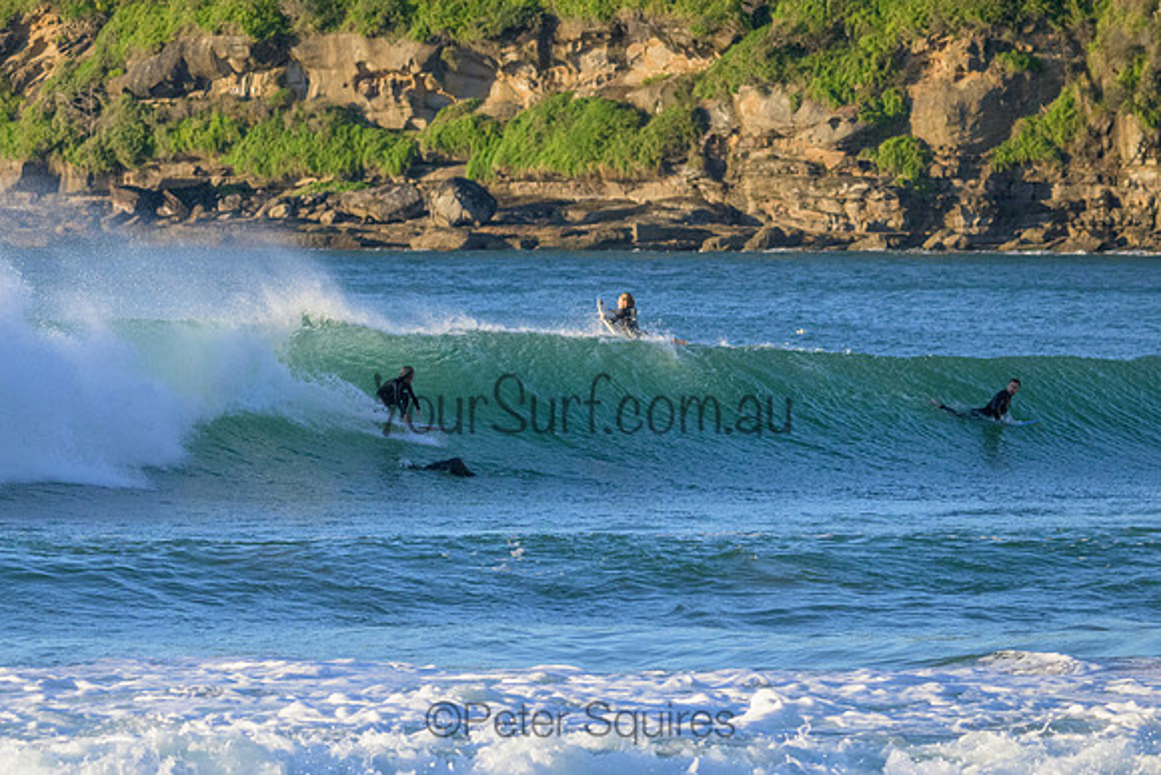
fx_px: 14551
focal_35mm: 451
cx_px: 367
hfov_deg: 4.6
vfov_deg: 3.0
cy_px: 443
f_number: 11
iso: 4500
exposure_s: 1/2000
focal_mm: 330
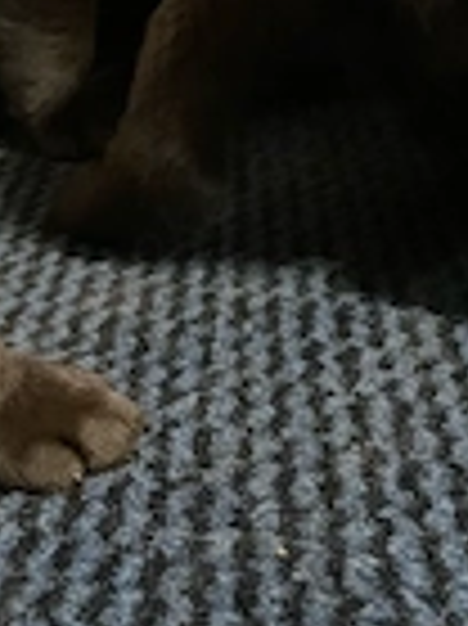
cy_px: -81
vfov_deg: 24.1
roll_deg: +1.6
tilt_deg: -7.6
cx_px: 284
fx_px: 1354
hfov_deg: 19.6
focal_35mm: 75
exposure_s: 1/28
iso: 1000
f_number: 1.6
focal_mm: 4.2
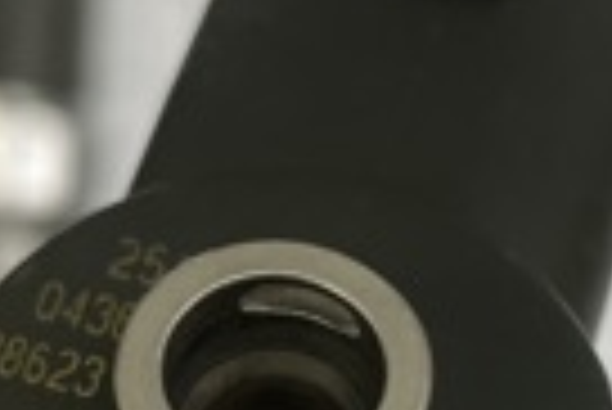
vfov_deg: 10.7
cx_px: 351
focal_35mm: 127
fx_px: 2161
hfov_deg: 16.1
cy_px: 444
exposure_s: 1/121
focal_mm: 4.2
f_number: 1.6
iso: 64
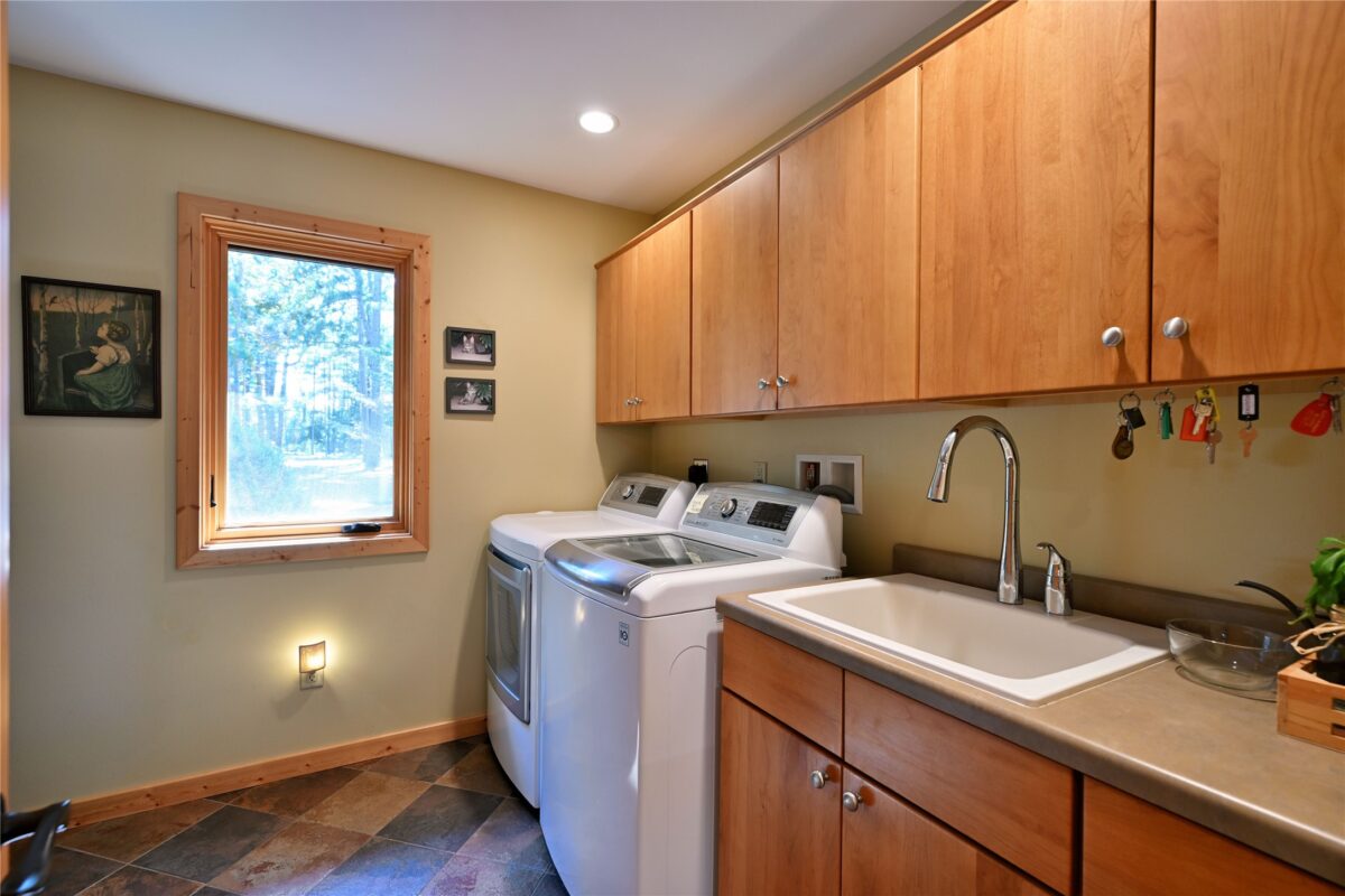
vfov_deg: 73.7
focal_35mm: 16
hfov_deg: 96.7
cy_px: 448
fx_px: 598
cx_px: 672
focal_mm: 16
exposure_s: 1/10
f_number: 5.6
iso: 400
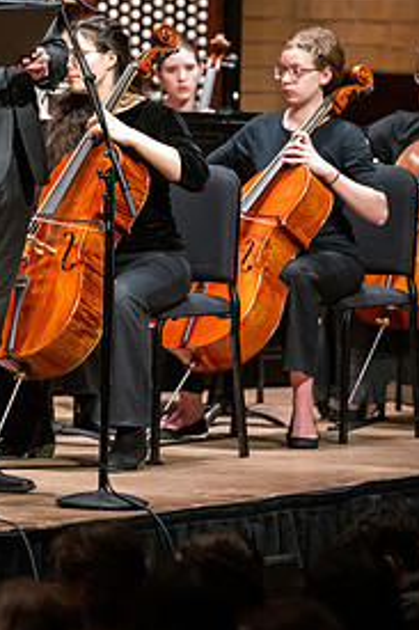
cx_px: 149
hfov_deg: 4.7
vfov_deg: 7.0
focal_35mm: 295
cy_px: 131
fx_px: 5156
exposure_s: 1/320
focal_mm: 180
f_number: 3.5
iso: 6400
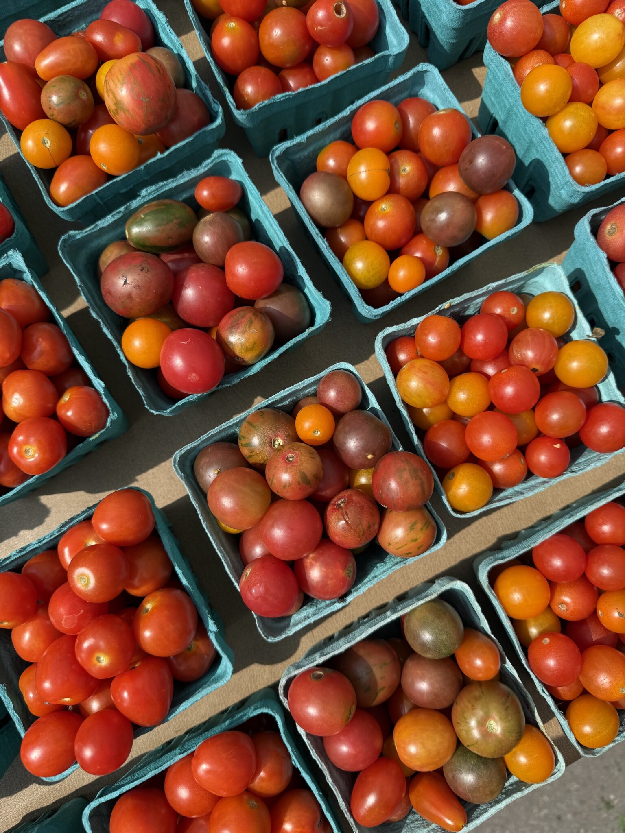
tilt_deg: -81.3
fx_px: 578
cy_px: 416
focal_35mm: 24
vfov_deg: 71.6
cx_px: 312
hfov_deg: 56.8
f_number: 1.78
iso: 80
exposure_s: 1/2907
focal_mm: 6.76
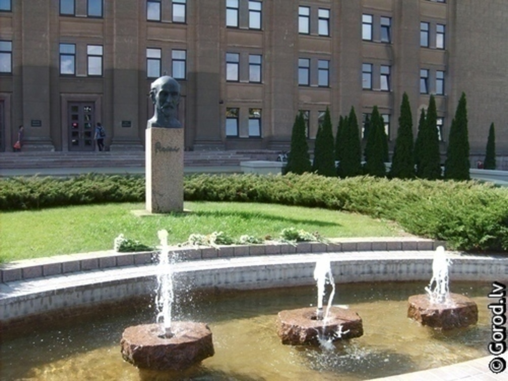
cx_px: 254
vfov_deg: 40.7
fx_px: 514
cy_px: 190
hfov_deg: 52.6
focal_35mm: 35
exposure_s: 1/350
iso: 50
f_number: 2.8
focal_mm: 5.8
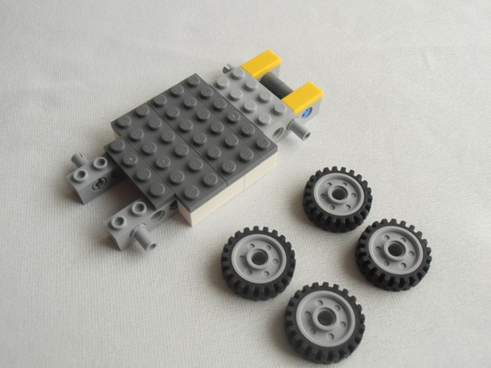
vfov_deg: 38.7
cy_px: 184
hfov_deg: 50.1
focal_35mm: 37
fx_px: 525
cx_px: 246
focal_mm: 6.61
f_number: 3.9
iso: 125
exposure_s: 1/30
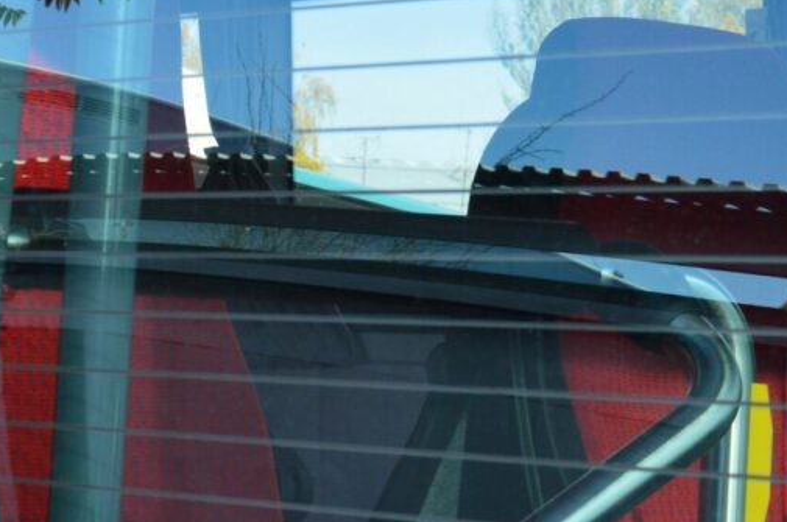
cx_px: -379
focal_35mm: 142
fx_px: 3089
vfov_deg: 9.6
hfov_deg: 13.7
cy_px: 432
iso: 400
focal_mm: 31
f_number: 9
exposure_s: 1/160
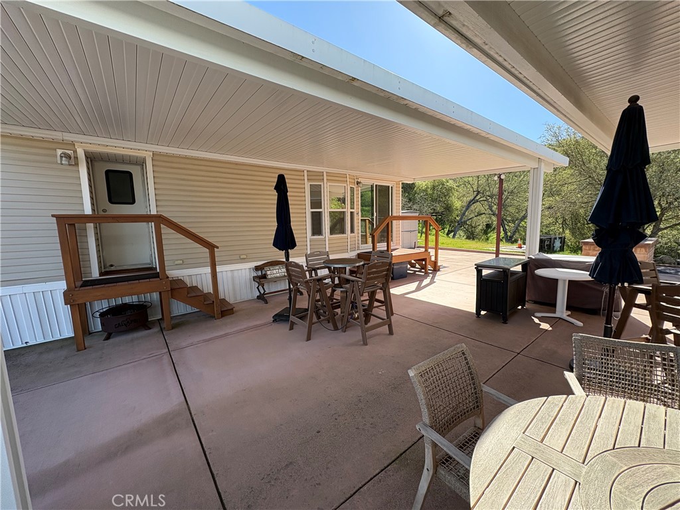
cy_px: 255
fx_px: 275
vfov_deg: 85.7
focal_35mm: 14
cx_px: 340
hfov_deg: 102.1
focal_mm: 2.22
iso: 64
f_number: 2.2
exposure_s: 1/525
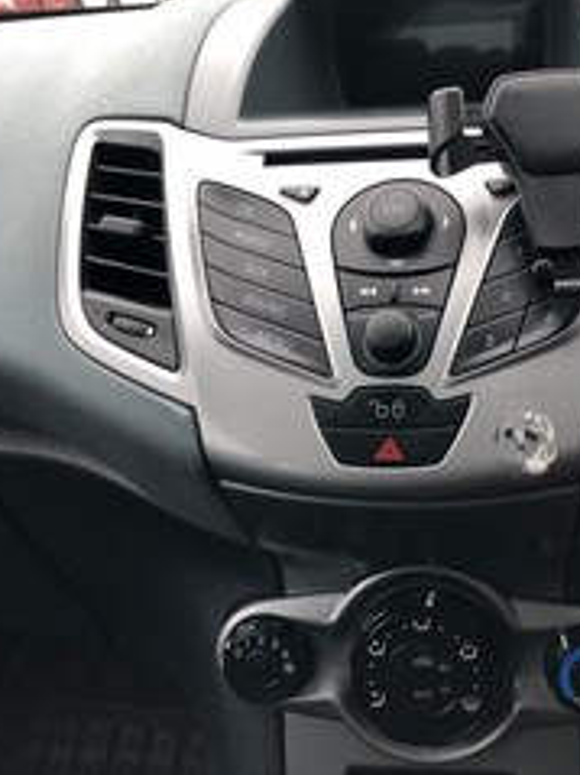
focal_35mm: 41
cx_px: 415
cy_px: 360
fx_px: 917
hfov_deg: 34.6
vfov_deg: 45.8
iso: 32
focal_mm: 4
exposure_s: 1/20
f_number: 1.8
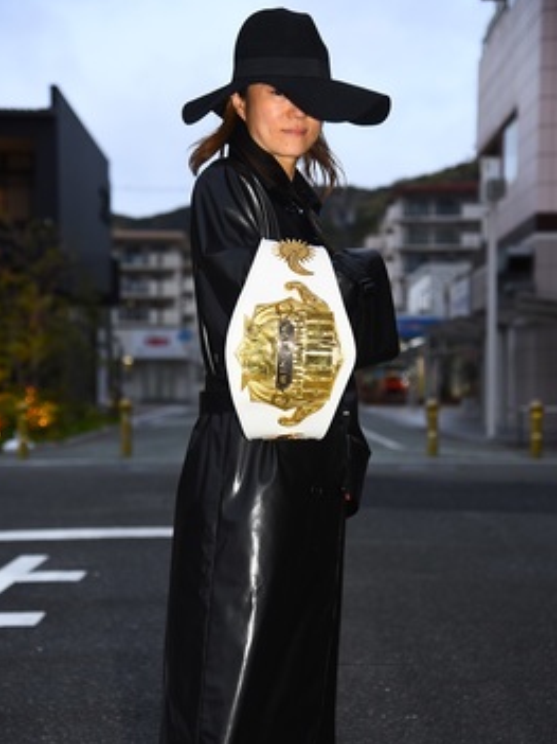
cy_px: 401
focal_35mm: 68
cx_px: 278
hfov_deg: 21.6
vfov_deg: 28.6
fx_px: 1460
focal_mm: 62
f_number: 4
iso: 400
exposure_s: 1/125
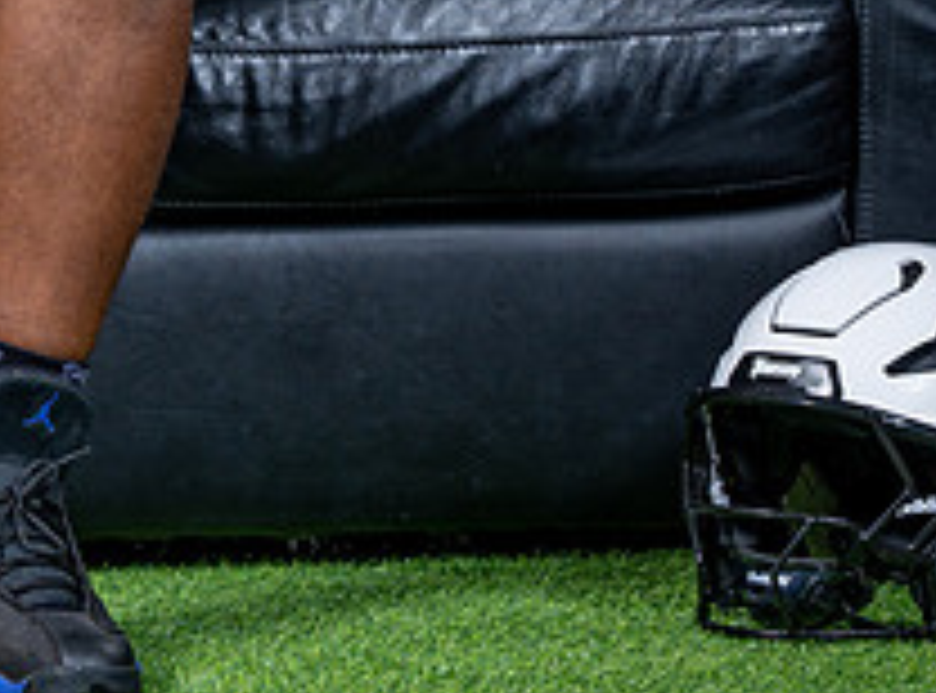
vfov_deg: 6.7
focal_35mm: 218
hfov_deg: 9.1
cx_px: 117
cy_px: -42
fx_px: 5868
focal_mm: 56
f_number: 6.3
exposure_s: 1/200
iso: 100
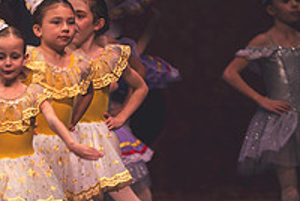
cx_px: -110
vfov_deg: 1.6
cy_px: 224
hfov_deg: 2.4
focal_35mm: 869
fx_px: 7252
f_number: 2.8
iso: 250
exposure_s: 1/250
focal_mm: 200
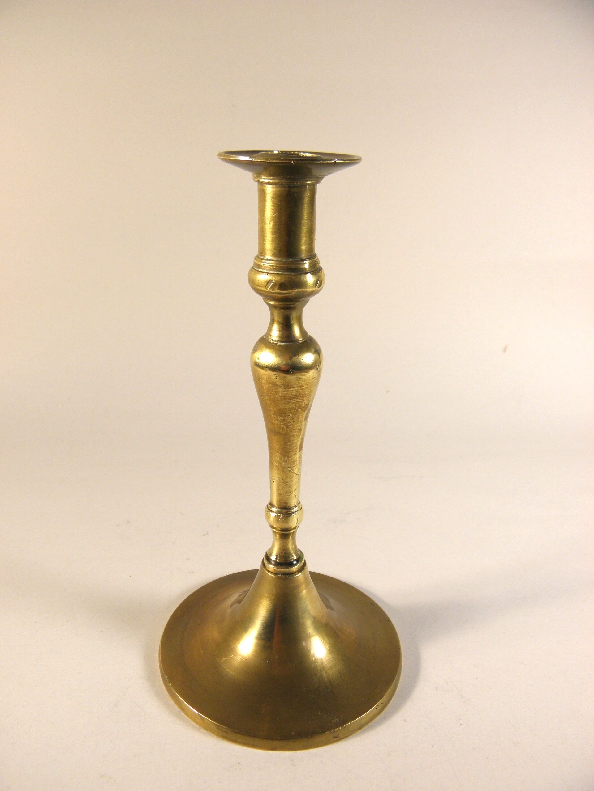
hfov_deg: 49.7
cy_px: 396
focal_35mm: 28
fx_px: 641
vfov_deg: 63.4
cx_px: 297
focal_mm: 5
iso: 100
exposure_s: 1/100
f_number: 3.5
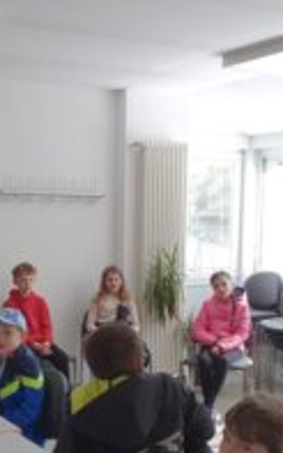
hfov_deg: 23.0
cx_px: 87
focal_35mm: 56
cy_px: 281
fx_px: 692
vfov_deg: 36.1
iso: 50
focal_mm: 4.32
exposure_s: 1/123
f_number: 2.4
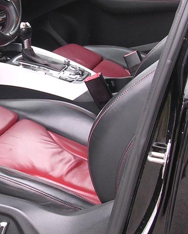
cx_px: -20
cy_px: 65
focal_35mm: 99
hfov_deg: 15.1
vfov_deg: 19.3
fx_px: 689
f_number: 2.8
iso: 100
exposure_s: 1/21.5
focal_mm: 5.8
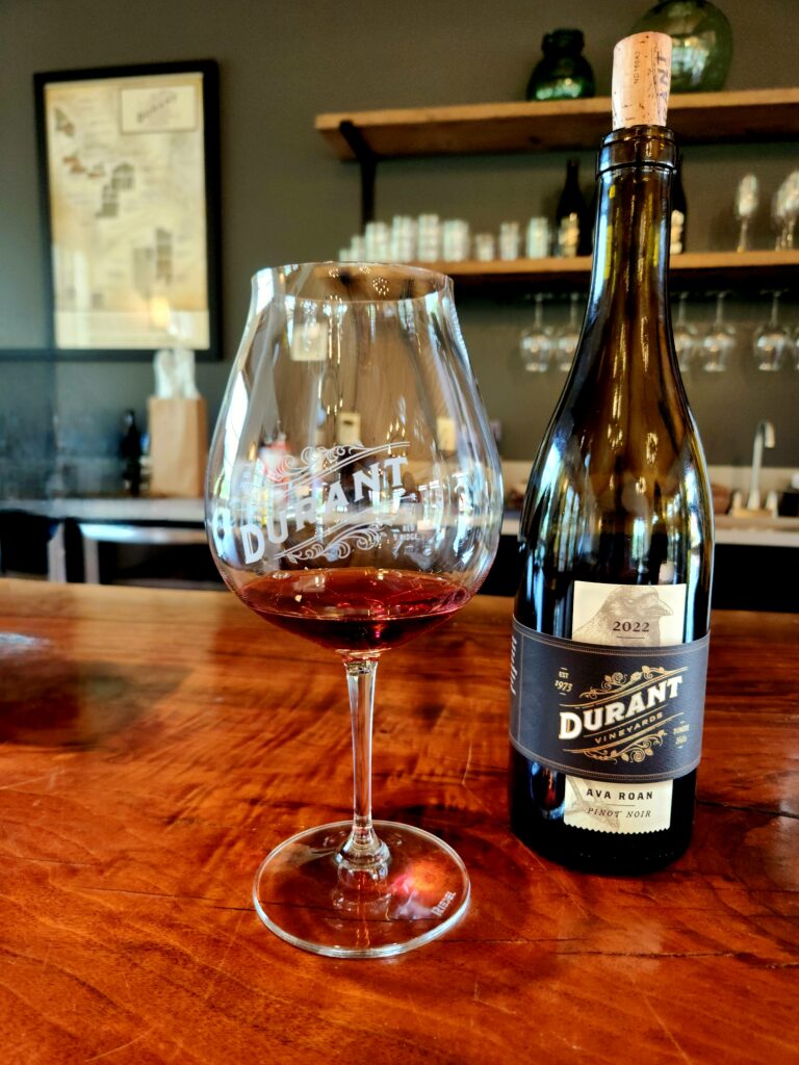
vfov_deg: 73.9
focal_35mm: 23
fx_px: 708
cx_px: 400
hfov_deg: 58.9
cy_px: 532
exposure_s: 1/60.2
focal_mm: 5.4
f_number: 1.8
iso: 200
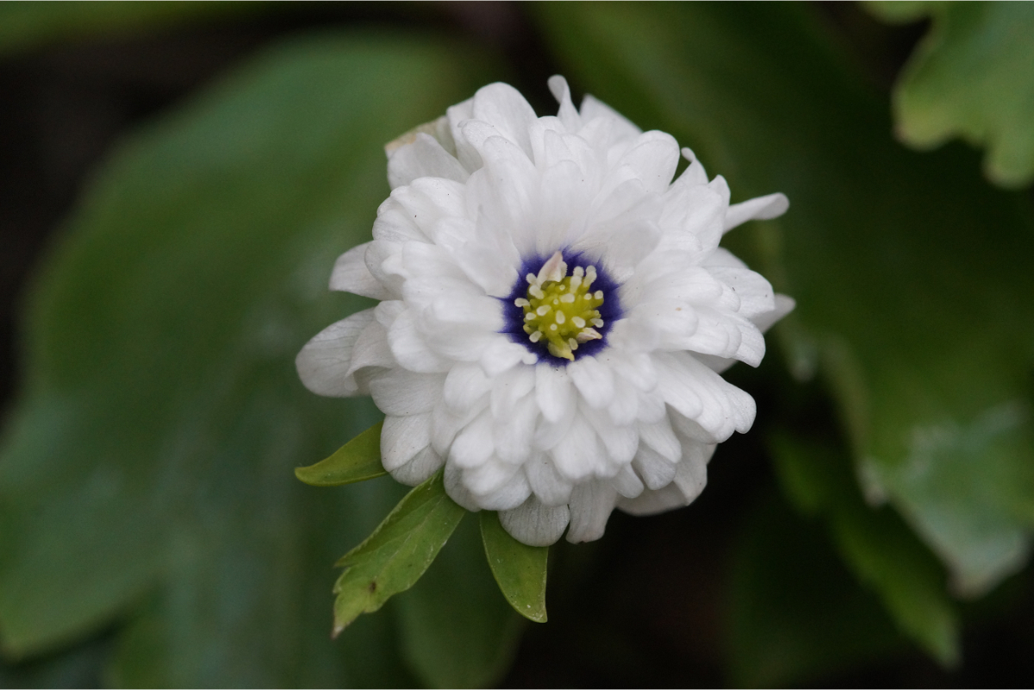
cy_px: 345
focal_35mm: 150
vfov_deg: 9.1
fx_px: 4308
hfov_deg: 13.7
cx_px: 517
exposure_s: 1/160
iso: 1250
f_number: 8
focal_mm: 100
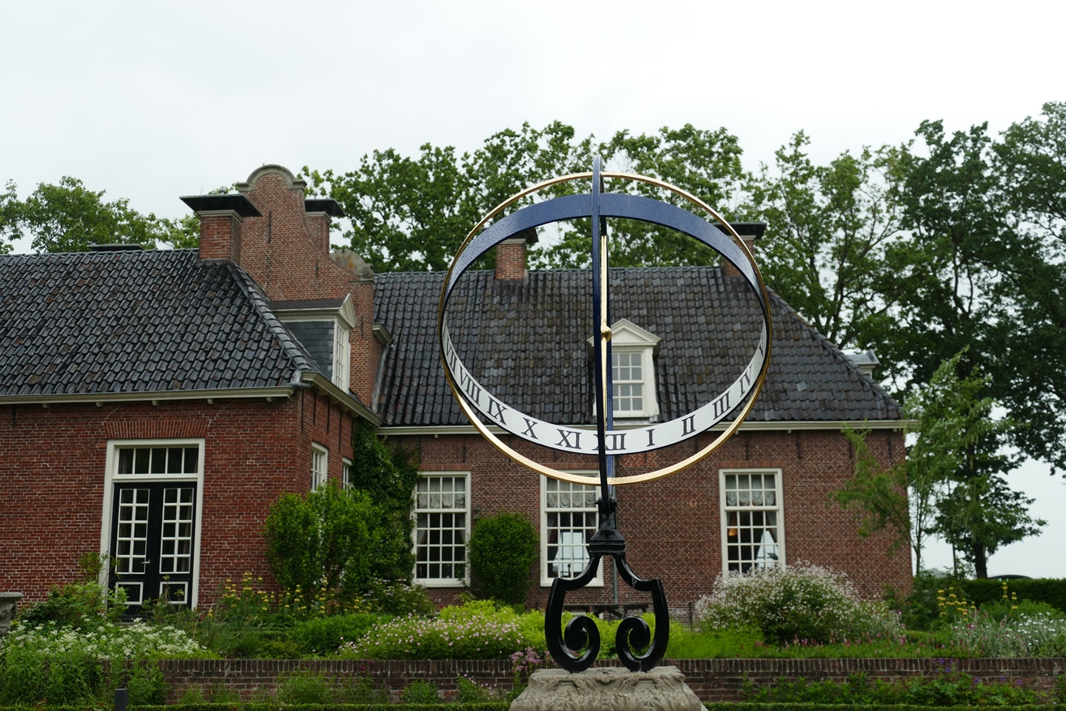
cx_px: 533
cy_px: 356
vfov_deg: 33.4
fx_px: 1184
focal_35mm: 40
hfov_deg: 48.5
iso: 125
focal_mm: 14.76
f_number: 3.2
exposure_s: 1/320
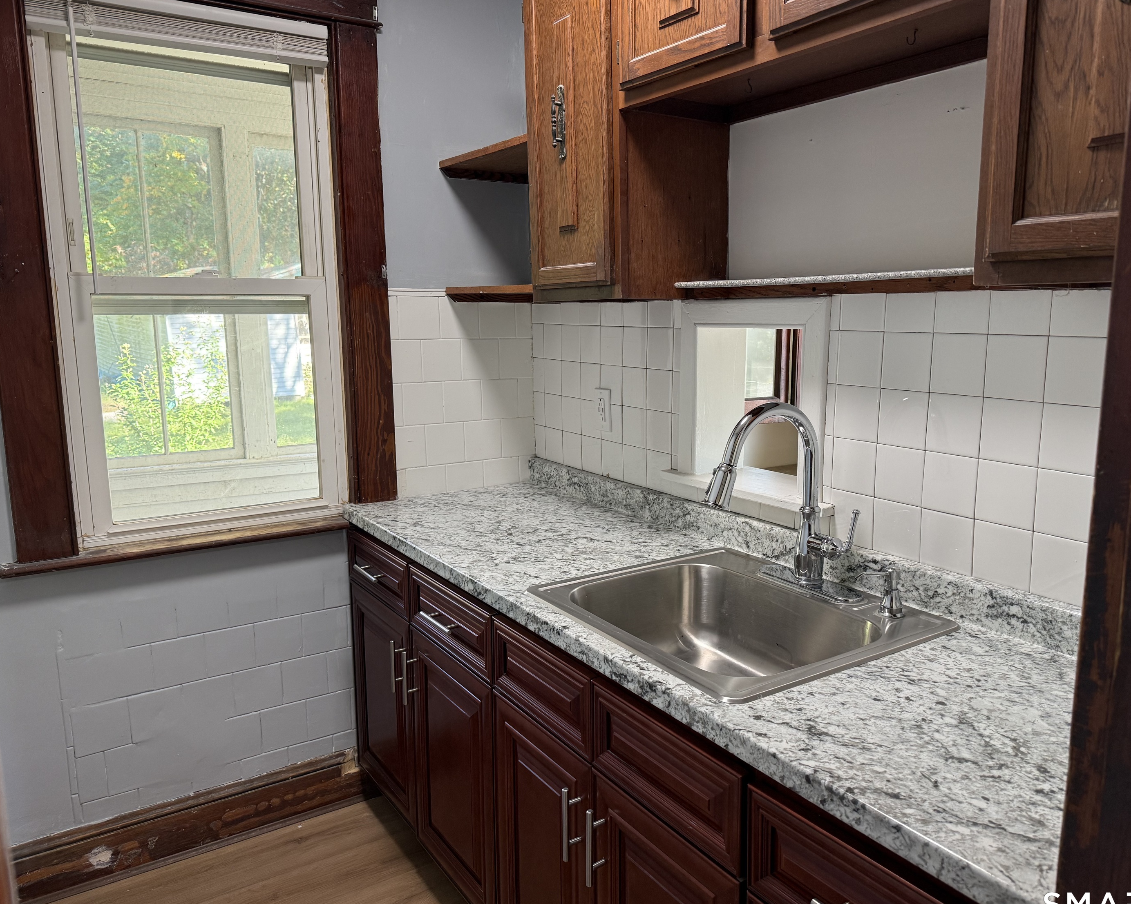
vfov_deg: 54.9
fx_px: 870
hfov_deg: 66.0
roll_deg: -0.5
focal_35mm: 26
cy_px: 455
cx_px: 602
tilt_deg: -8.6
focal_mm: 6.76
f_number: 1.78
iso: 200
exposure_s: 1/121
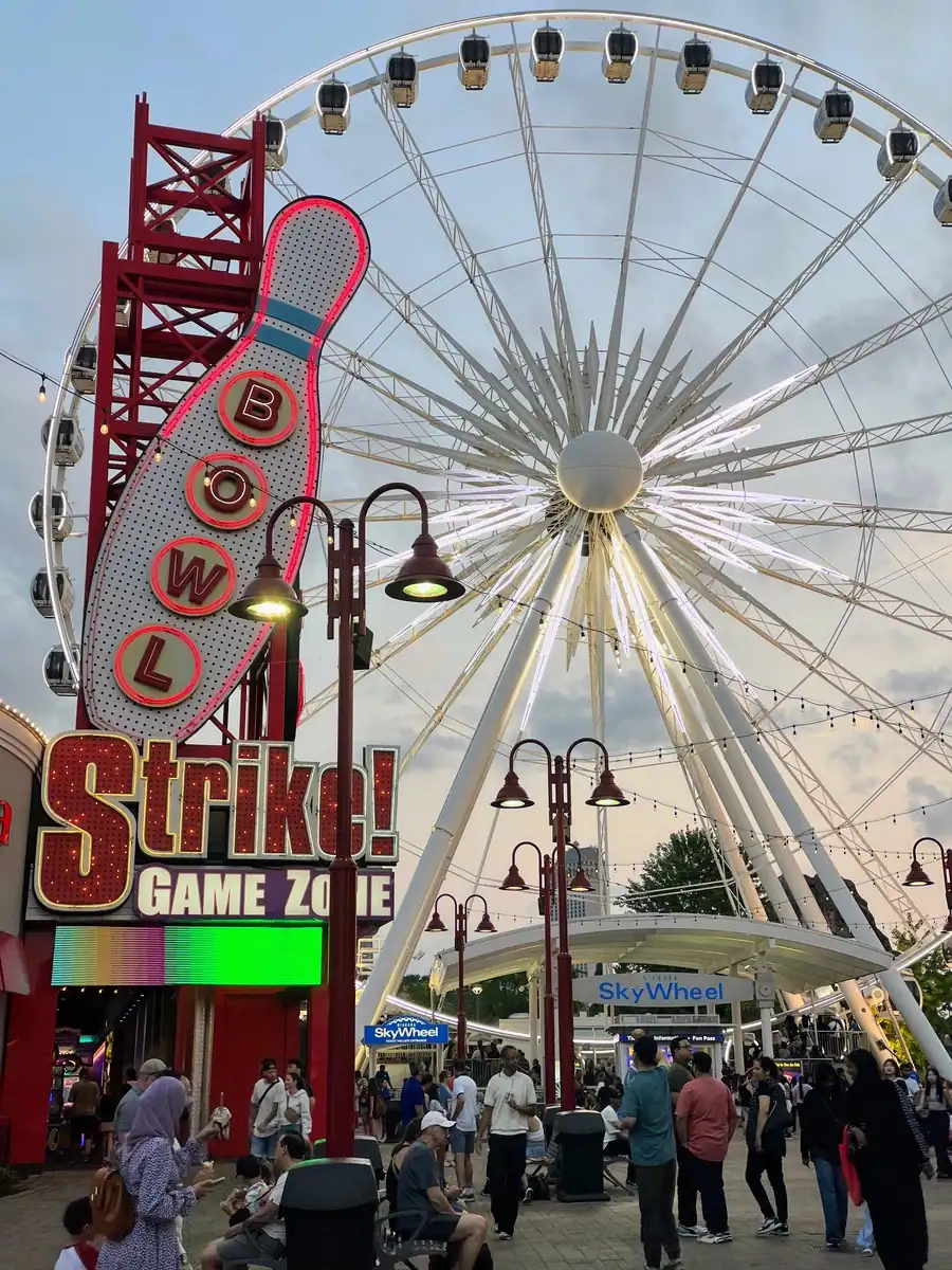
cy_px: 635
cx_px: 476
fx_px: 953
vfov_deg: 67.3
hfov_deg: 53.1
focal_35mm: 26
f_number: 1.5
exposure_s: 1/339
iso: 50
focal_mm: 5.7
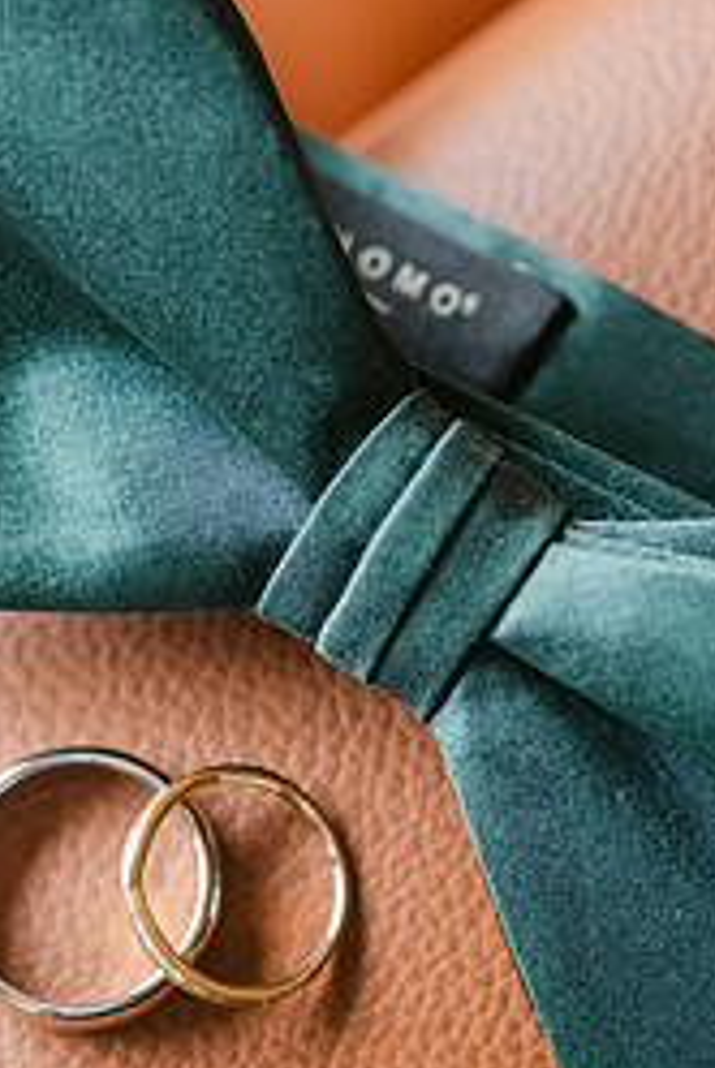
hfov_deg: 8.4
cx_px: 220
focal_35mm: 163
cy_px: 676
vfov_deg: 12.6
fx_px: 4842
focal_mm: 60
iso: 3200
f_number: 2.8
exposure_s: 1/90
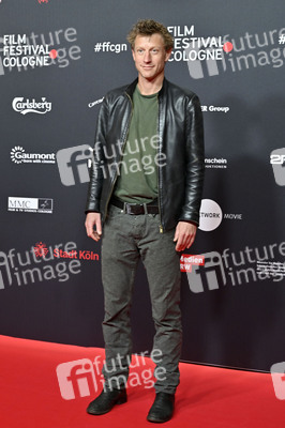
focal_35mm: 50
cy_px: 214
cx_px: 142
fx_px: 595
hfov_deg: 26.9
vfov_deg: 39.6
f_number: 5
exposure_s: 1/200
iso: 1000
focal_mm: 50
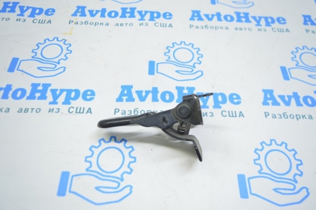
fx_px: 237
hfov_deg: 67.4
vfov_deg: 47.8
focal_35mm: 27
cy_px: 105
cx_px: 158
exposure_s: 1/40
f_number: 3.5
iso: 400
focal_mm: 18
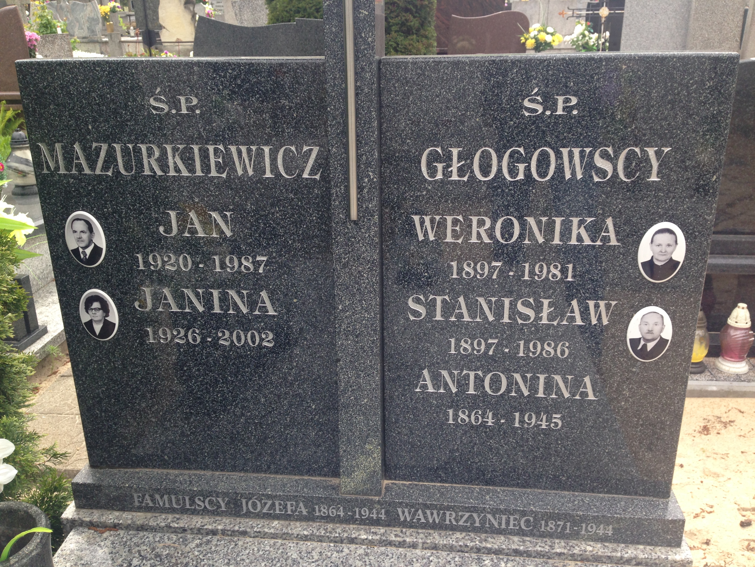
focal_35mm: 33
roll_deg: +1.1
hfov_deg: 55.4
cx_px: 378
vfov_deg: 42.9
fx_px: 720
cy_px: 284
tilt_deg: -22.2
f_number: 2.4
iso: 50
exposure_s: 1/379
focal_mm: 4.12
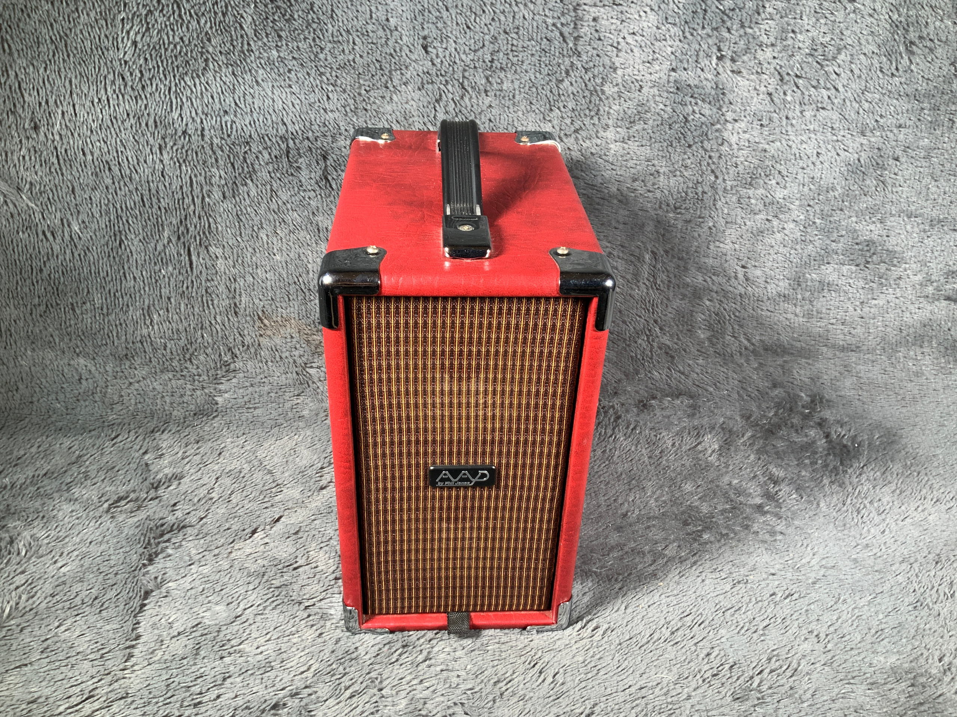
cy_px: 358
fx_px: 802
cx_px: 478
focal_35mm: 29
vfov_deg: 48.2
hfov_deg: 61.7
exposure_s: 1/50
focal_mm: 3
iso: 50
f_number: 1.8
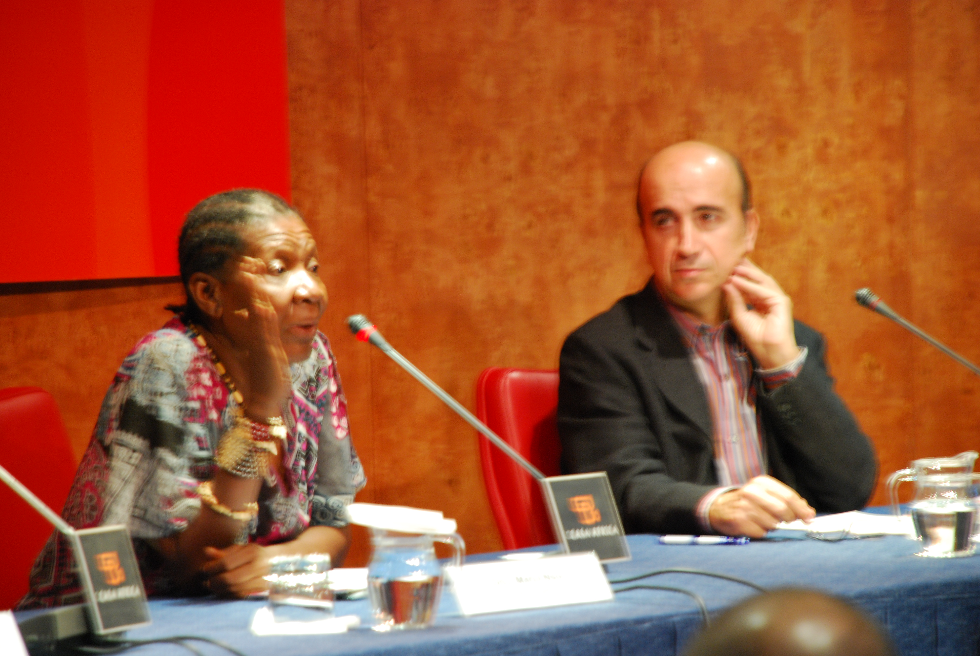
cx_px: 490
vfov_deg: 6.8
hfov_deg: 10.1
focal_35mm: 202
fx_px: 5519
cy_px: 328
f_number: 5.6
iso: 400
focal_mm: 135
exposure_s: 1/2.5
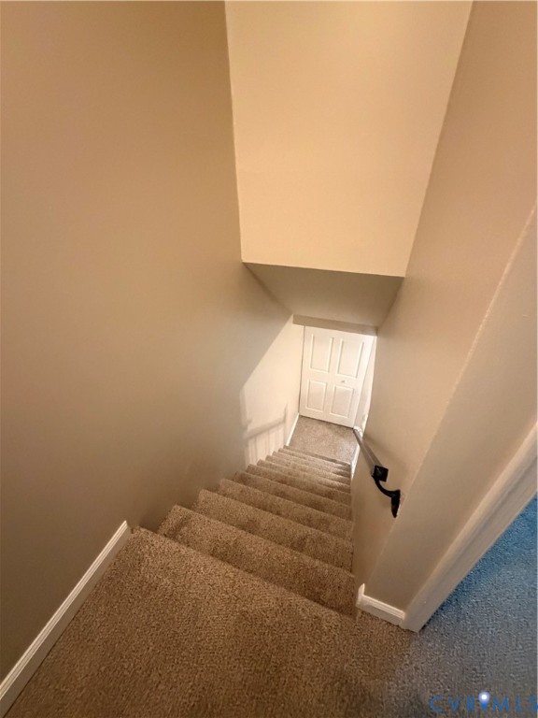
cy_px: 359
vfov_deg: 102.1
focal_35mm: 14
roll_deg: -2.0
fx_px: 290
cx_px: 269
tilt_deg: -34.7
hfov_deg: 85.7
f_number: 2.2
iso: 1000
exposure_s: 1/60
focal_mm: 2.22
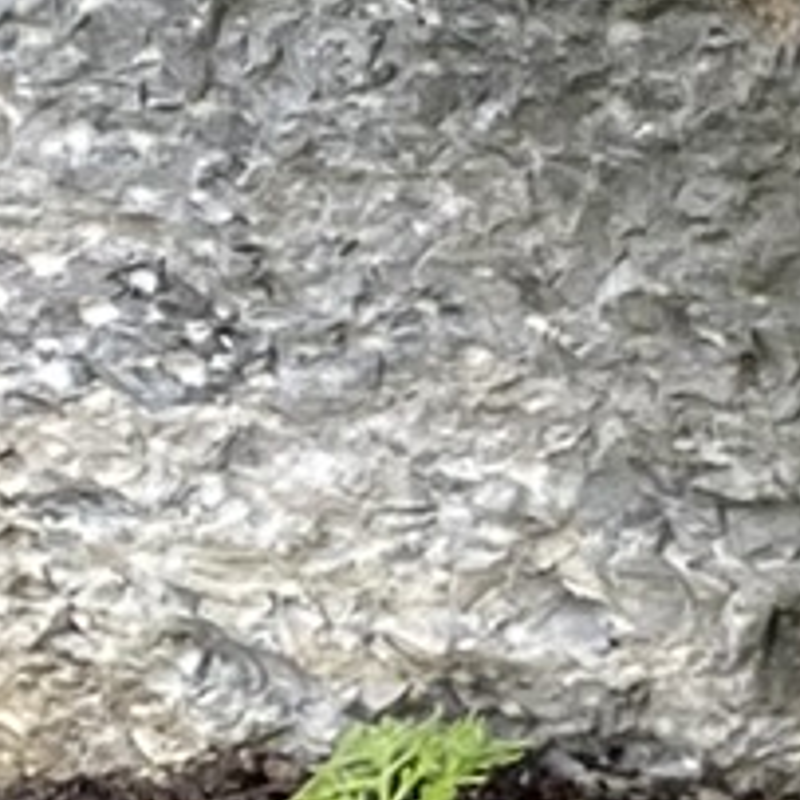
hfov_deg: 6.6
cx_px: 2664
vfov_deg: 7.5
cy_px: 863
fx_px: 6066
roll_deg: +0.8
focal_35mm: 232
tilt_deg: -39.6
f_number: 1.8
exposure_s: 1/121
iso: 50
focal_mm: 4.25
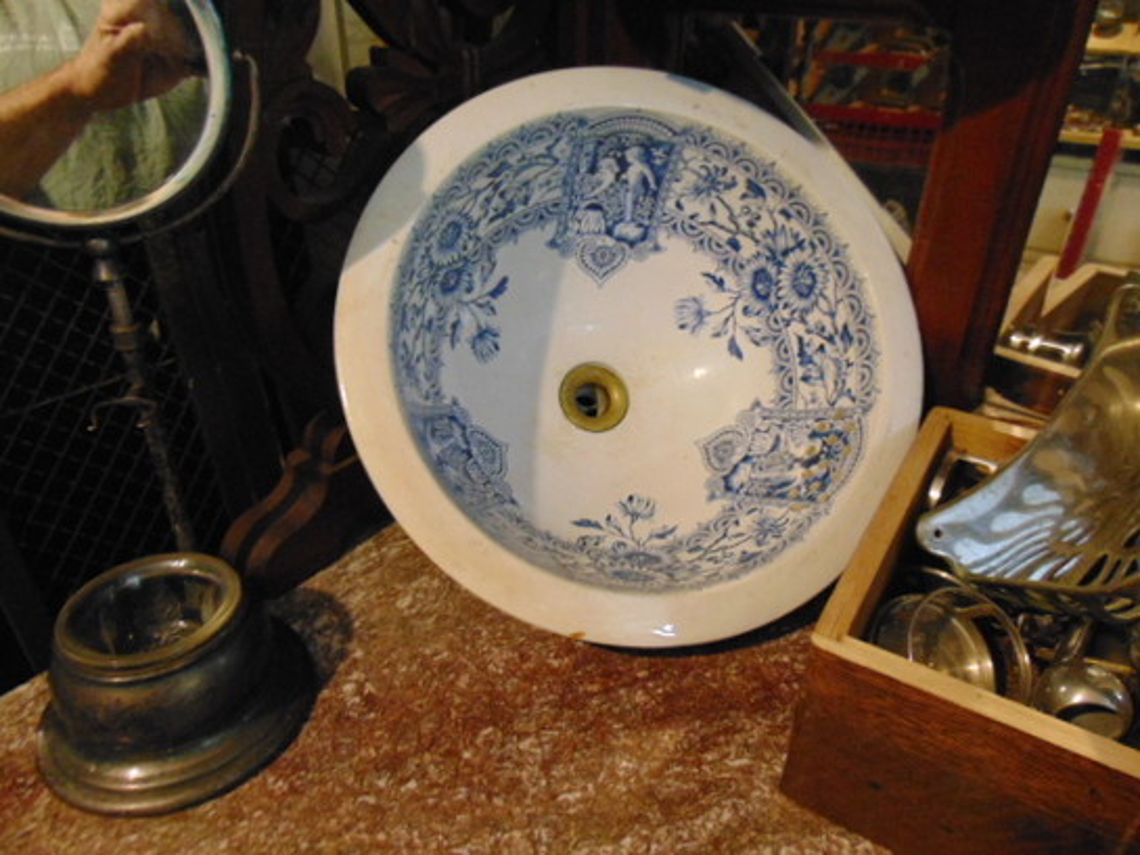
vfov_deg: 54.9
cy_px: 428
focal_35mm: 25
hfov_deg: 69.4
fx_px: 824
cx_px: 570
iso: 400
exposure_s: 1/13
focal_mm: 4.5
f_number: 3
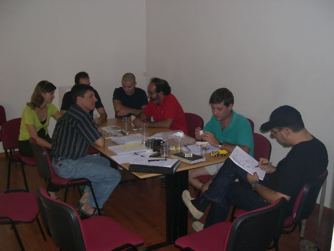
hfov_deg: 49.0
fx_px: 367
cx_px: 167
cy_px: 126
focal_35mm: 38
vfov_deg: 37.7
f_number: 2.8
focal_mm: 8
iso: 100
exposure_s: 1/60
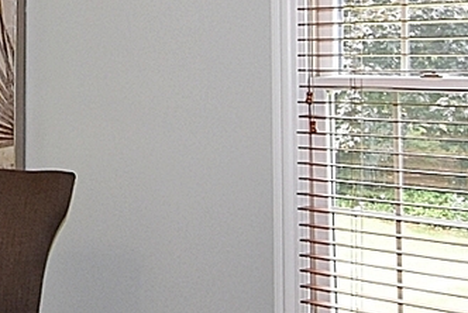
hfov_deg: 22.1
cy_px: 37
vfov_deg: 16.8
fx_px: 1047
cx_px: -176
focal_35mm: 80
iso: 800
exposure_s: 1/125
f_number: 5.6
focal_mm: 11
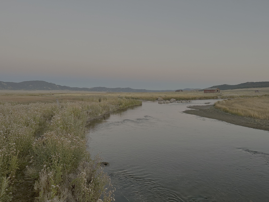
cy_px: 101
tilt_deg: -2.7
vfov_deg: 56.8
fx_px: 187
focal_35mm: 24
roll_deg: -0.1
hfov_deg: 71.6
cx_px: 134
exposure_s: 1/121
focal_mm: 6.86
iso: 200
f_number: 1.78
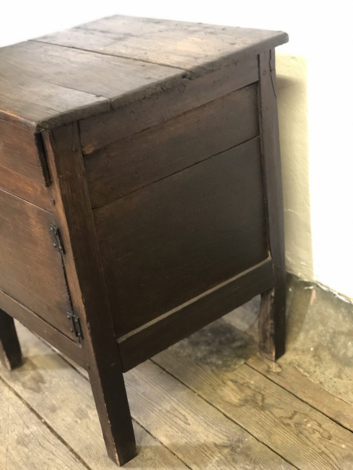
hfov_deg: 28.0
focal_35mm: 52
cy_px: 235
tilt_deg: -27.3
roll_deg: +6.7
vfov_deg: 36.8
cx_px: 176
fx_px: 707
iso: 160
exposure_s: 1/9
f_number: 2.4
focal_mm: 6
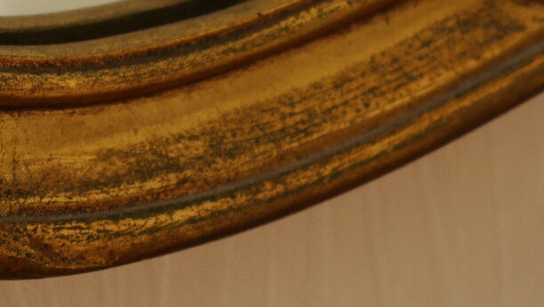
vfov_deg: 7.7
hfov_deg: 13.7
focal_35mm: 157
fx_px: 2265
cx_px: 370
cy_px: -55
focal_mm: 35
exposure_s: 1/30
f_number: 5.6
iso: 200
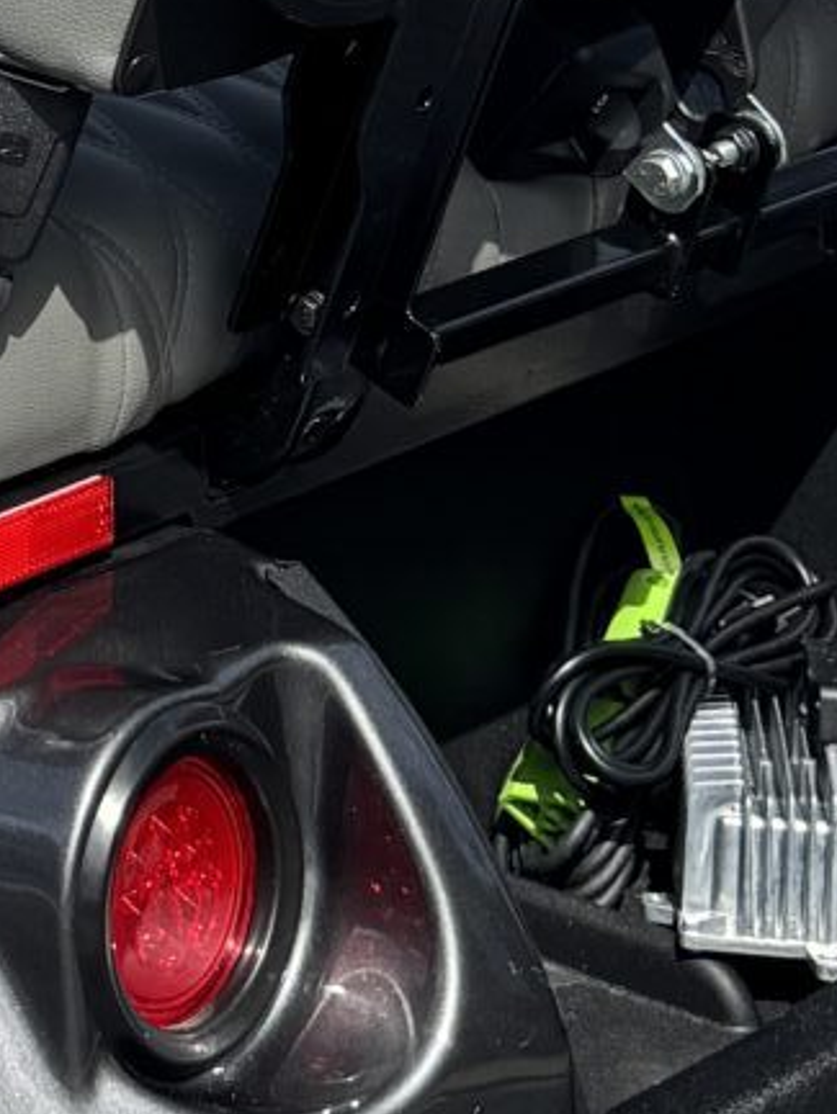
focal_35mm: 142
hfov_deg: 10.0
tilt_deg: -7.2
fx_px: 4576
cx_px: -605
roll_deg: +2.2
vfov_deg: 13.0
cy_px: -635
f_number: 1.78
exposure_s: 1/4950
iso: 80
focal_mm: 6.76
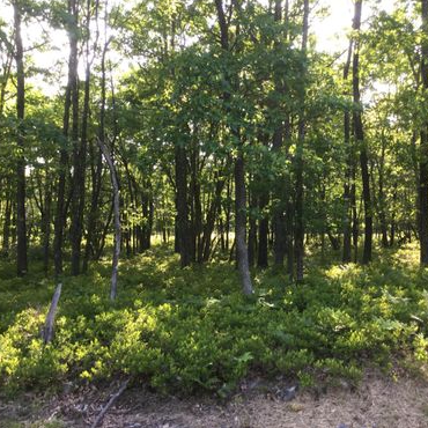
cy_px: 215
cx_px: 223
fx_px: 518
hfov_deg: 44.9
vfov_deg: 44.9
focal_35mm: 37
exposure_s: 1/60
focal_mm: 3.3
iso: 25
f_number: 2.4
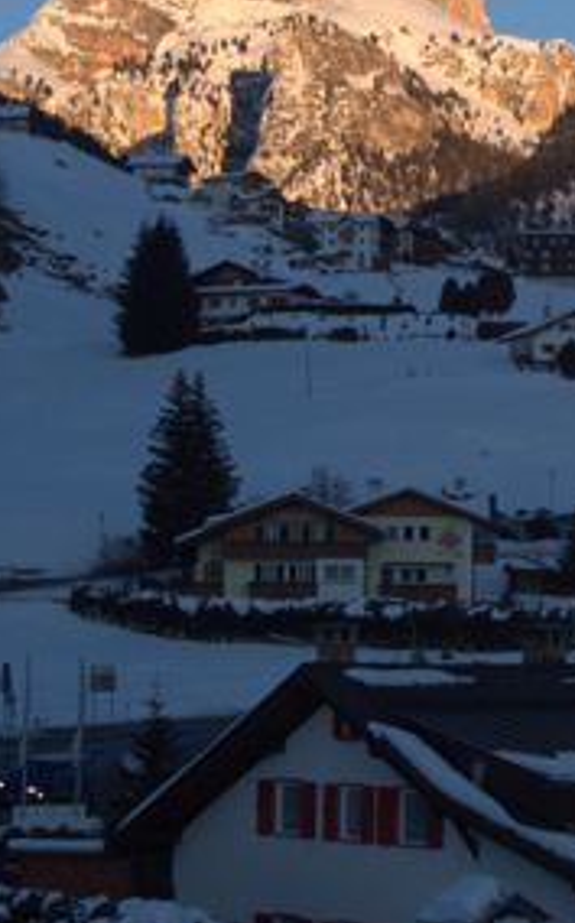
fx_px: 3291
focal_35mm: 131
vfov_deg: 16.0
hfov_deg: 9.6
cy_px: 473
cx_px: 962
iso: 200
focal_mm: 38
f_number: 7.1
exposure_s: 1/125
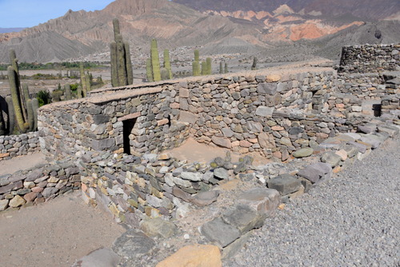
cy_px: 134
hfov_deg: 65.4
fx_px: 311
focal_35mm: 28
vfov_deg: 46.5
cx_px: 200
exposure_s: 1/320
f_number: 9
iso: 100
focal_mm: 28
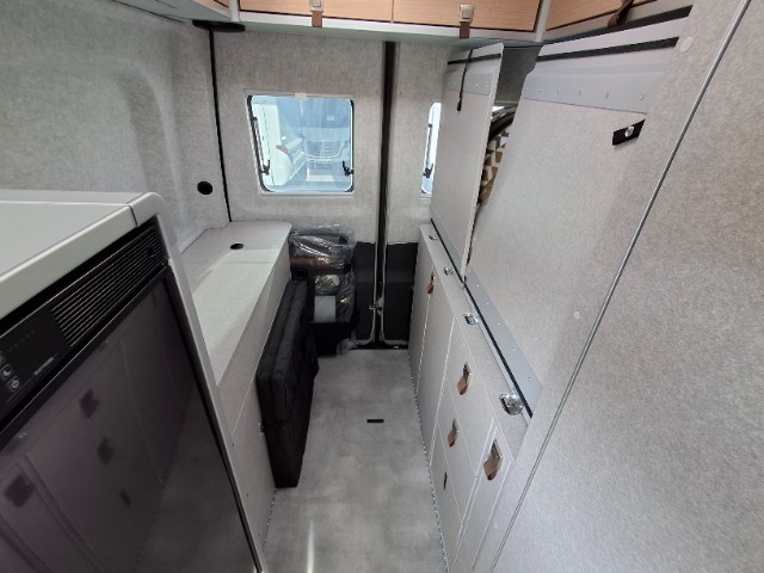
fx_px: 353
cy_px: 286
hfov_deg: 94.5
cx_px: 382
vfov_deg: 78.1
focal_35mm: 16
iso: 64
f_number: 2.2
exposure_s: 1/40
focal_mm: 1.64
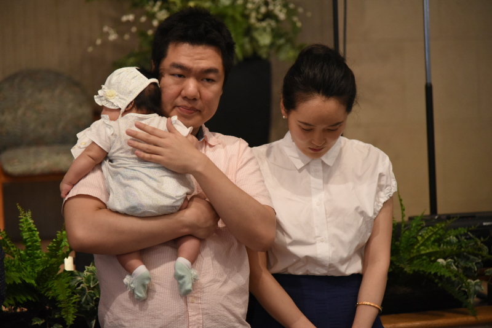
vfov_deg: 11.4
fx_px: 1641
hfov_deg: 17.1
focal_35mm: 120
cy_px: 164
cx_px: 246
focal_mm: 120
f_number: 4
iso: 2800
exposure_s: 1/125
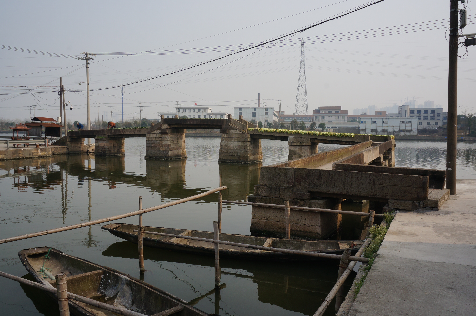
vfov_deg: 43.5
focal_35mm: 30
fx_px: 396
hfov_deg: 62.0
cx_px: 238
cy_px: 158
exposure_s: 1/100
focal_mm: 20
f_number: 13
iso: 100
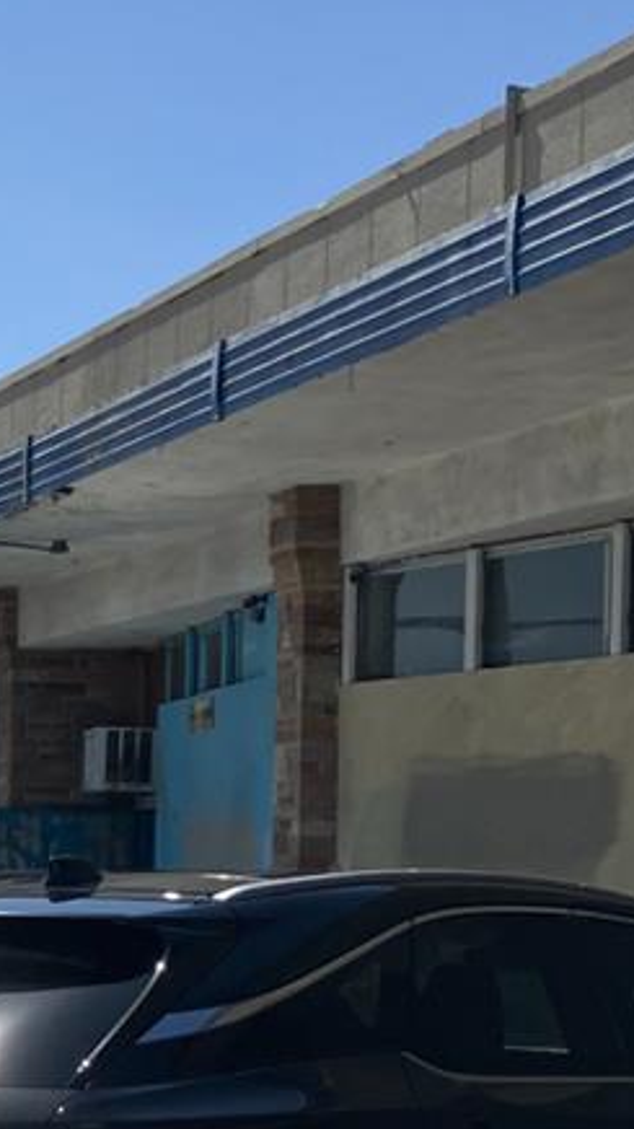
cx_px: -421
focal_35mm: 105
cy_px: 919
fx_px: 3141
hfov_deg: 10.9
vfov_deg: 20.1
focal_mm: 3.99
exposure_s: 1/3745
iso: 32
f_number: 1.8
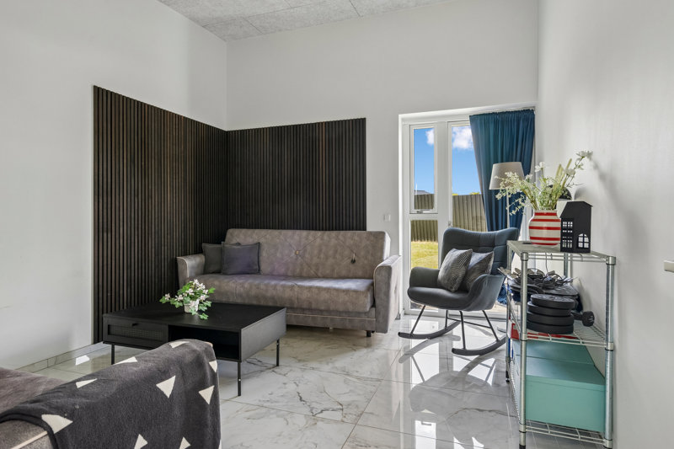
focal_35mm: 20
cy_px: 224
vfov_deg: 61.9
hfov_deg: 84.0
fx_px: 374
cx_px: 337
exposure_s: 1/40
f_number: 8
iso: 1000
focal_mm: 20
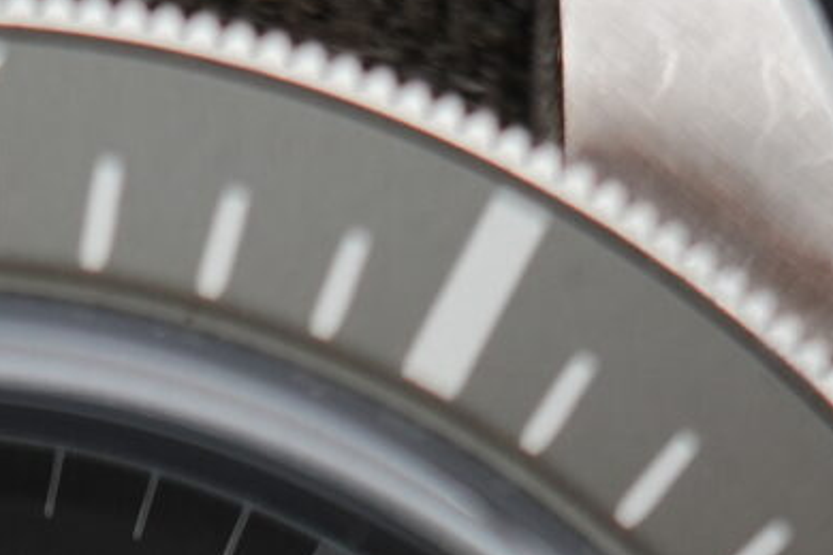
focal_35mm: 230
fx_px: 5322
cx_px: -75
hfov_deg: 8.9
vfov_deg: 5.7
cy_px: 1465
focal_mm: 35
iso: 400
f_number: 5
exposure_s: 1/250
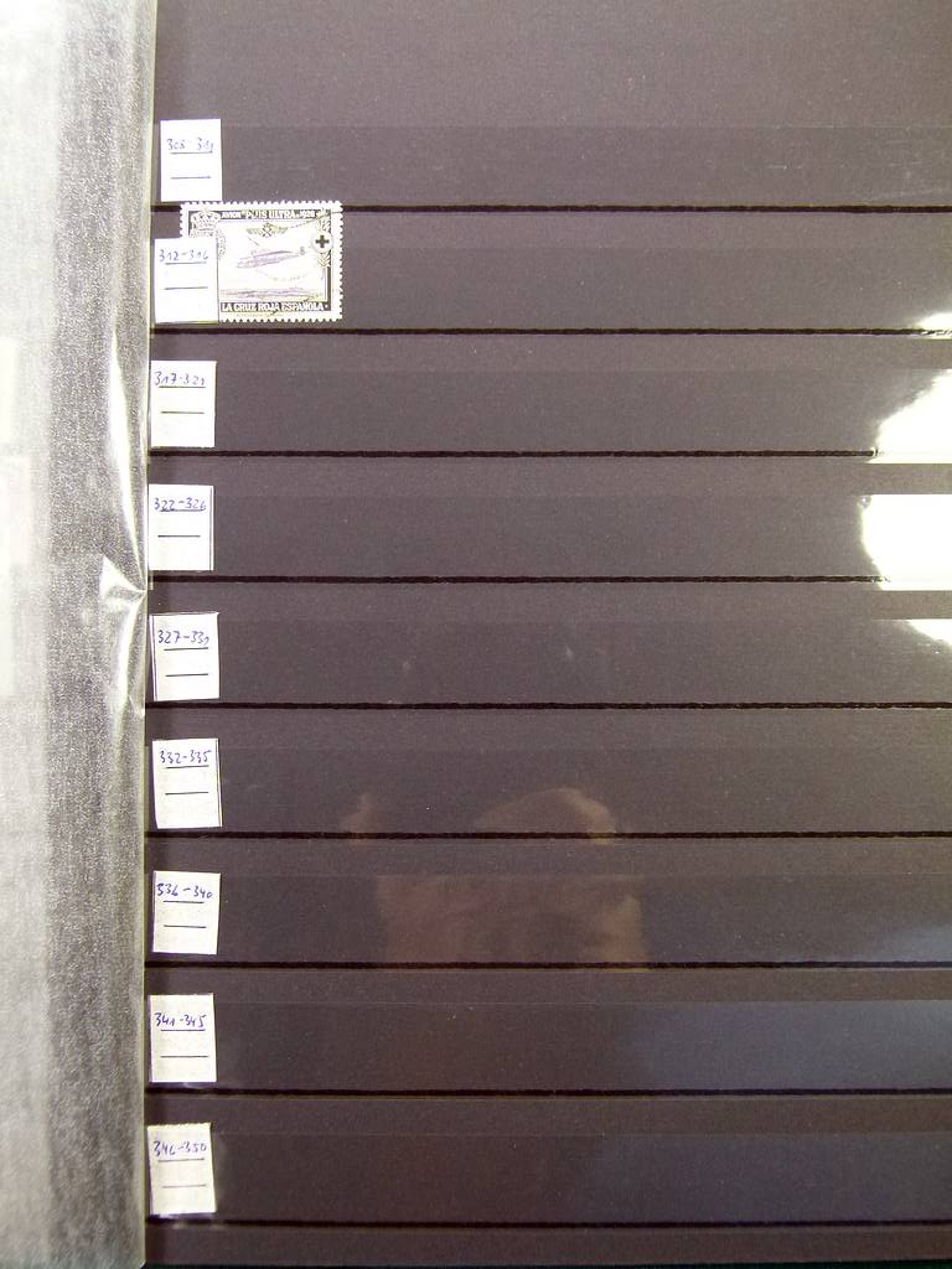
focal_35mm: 36
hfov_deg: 39.7
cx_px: 476
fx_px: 1320
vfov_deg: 51.4
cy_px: 634
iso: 200
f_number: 3.1
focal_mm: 6.5
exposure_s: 1/60
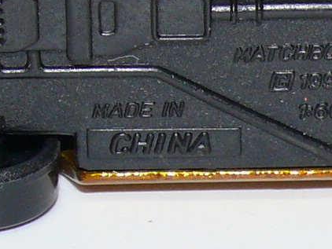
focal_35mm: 409
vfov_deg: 3.6
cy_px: -46
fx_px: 3925
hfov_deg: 4.8
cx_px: 283
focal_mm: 13.8
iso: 100
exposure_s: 1/30
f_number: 4
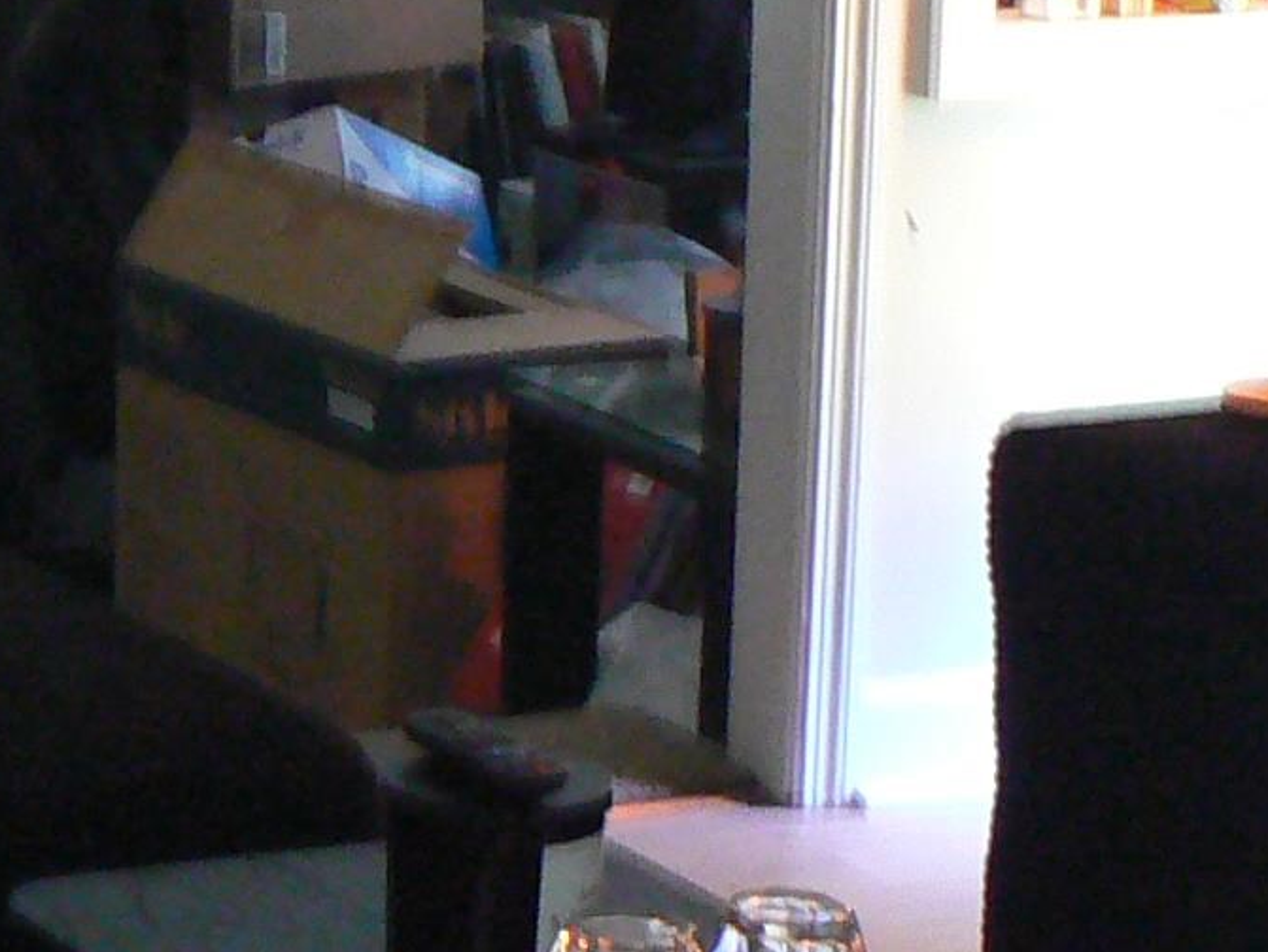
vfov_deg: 9.8
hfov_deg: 12.6
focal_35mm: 151
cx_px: -444
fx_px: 5534
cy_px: 470
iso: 200
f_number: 2.8
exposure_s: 1/4
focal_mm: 6
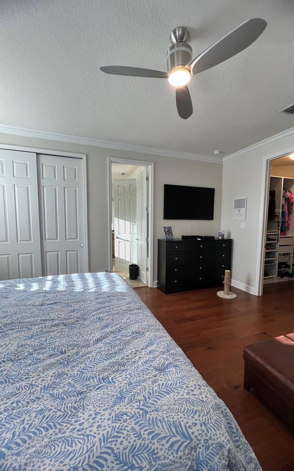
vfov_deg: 105.3
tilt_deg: -4.0
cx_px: 150
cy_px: 238
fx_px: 180
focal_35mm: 14
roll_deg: +0.7
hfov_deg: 78.6
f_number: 1.8
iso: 80
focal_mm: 1.57
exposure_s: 1/120
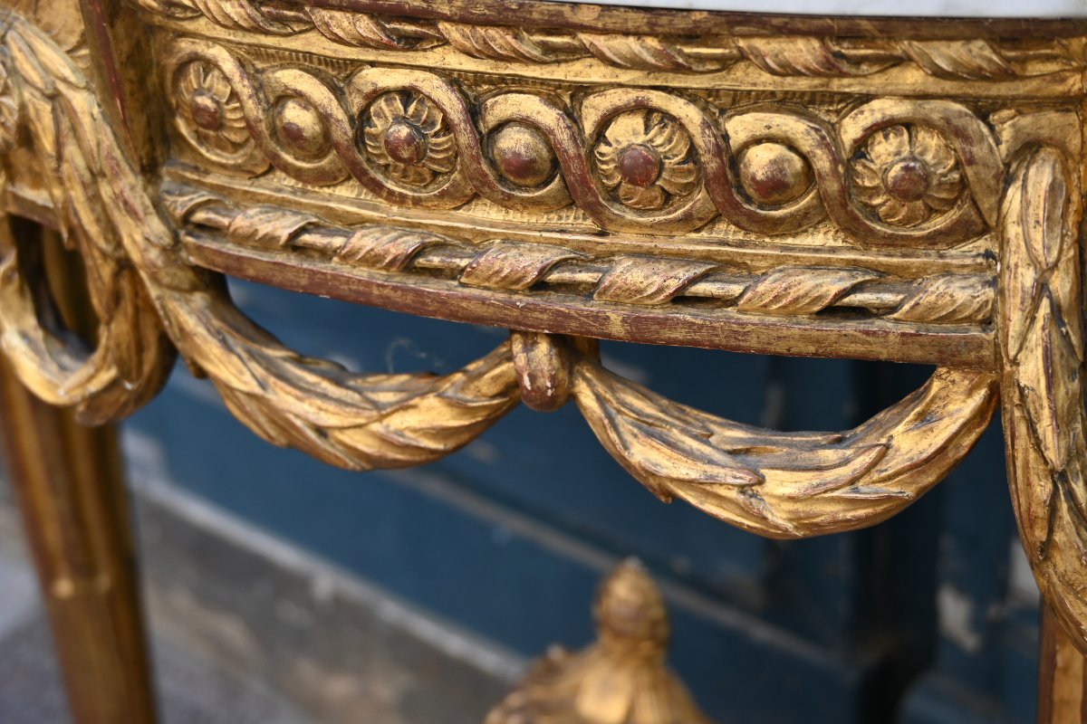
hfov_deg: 34.2
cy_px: 362
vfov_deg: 23.2
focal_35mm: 58
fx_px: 1766
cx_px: 544
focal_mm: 39
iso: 250
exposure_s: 1/250
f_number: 4.5
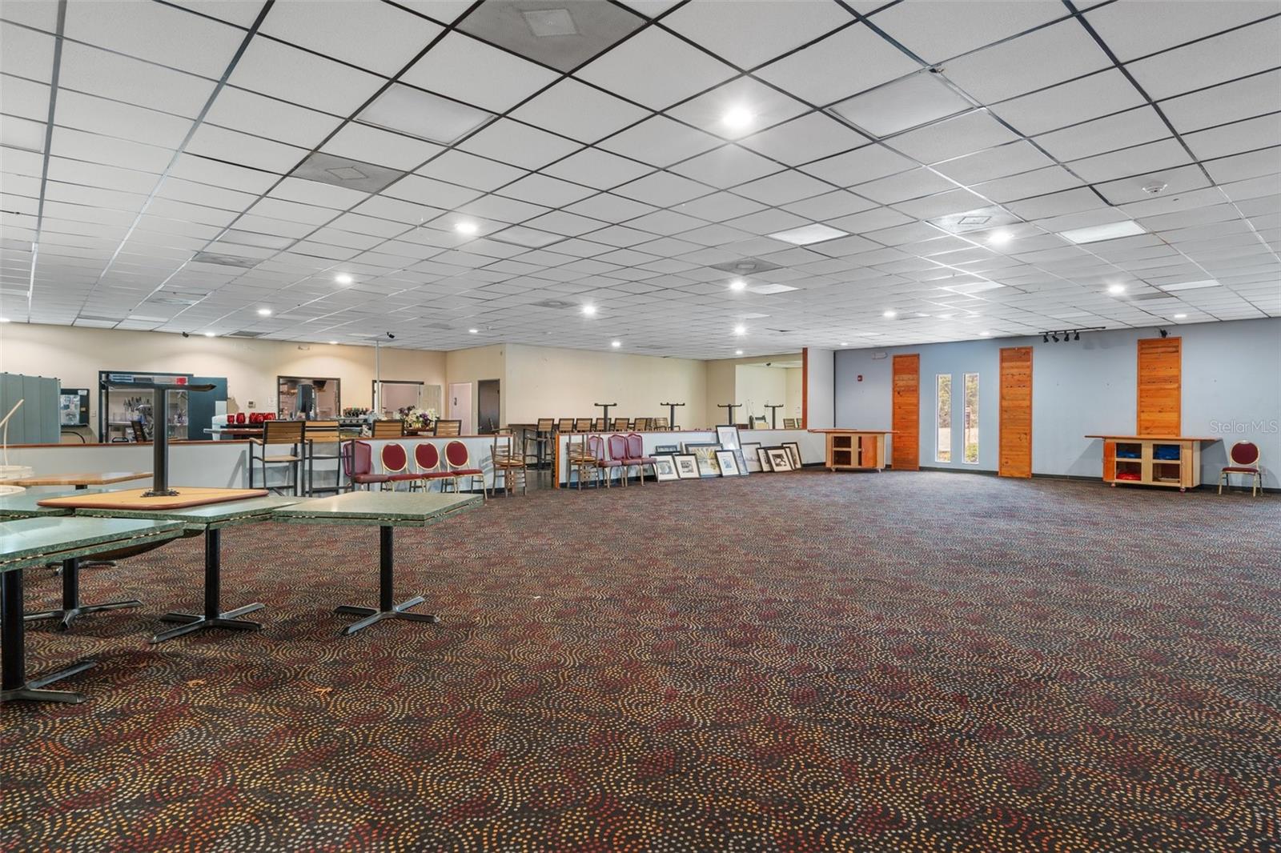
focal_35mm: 19
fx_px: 676
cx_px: 640
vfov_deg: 64.5
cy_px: 426
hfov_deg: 86.9
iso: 320
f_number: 8
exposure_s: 3.2
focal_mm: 19
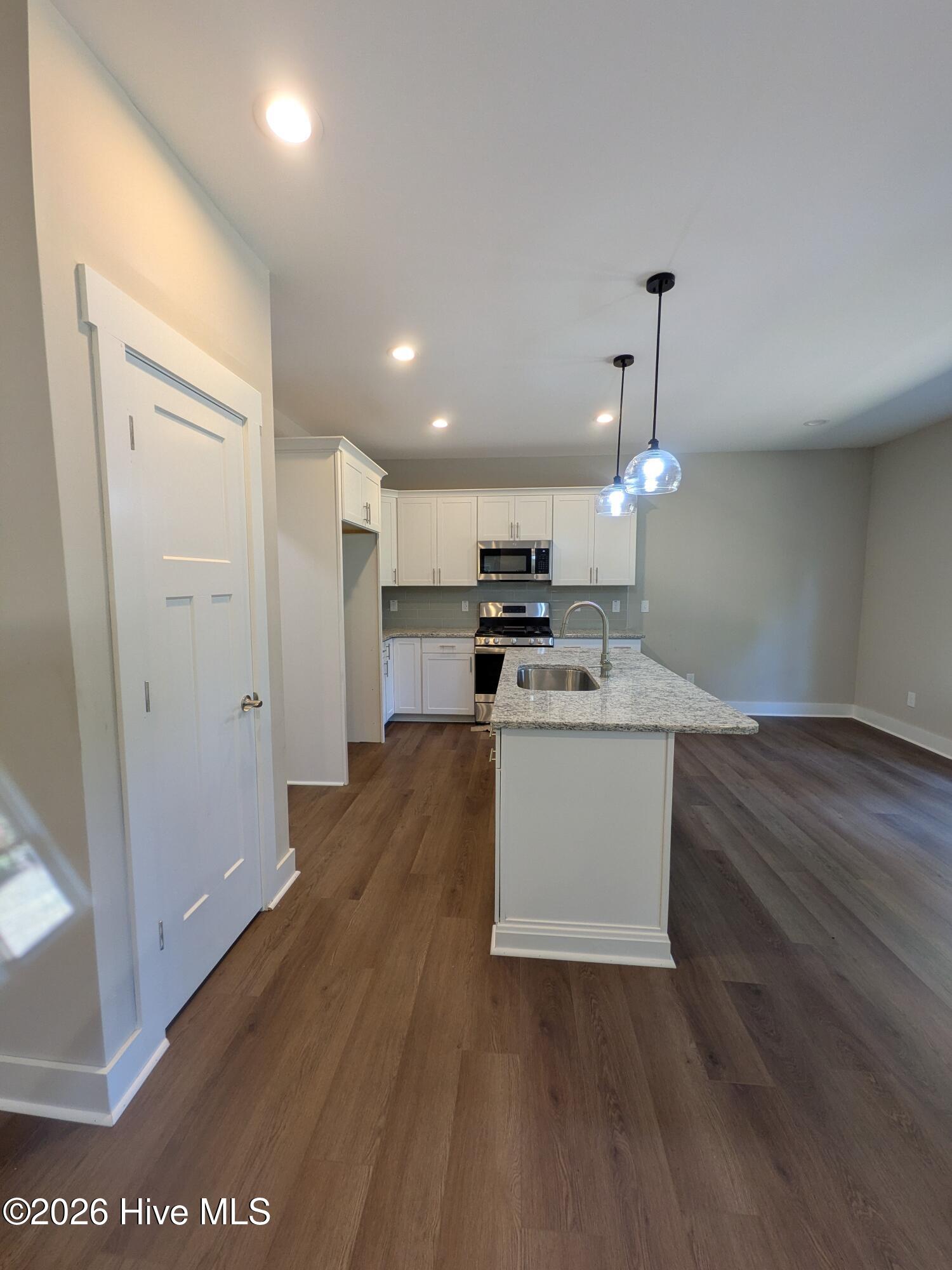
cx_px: 476
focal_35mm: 14
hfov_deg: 85.7
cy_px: 635
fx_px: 513
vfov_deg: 102.1
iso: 86
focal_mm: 1.85
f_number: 2.2
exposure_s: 1/60
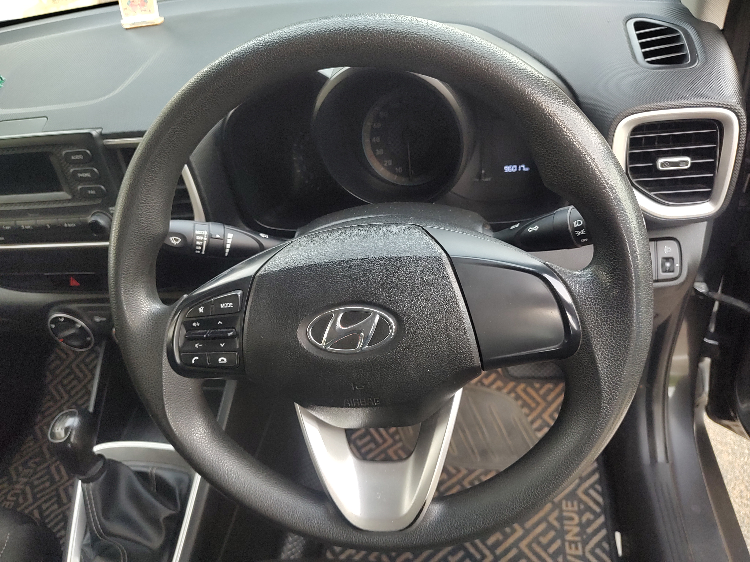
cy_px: 281
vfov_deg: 58.9
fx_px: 498
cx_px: 375
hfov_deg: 73.9
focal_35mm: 23
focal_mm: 5.56
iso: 263
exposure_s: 1/50
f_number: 1.8
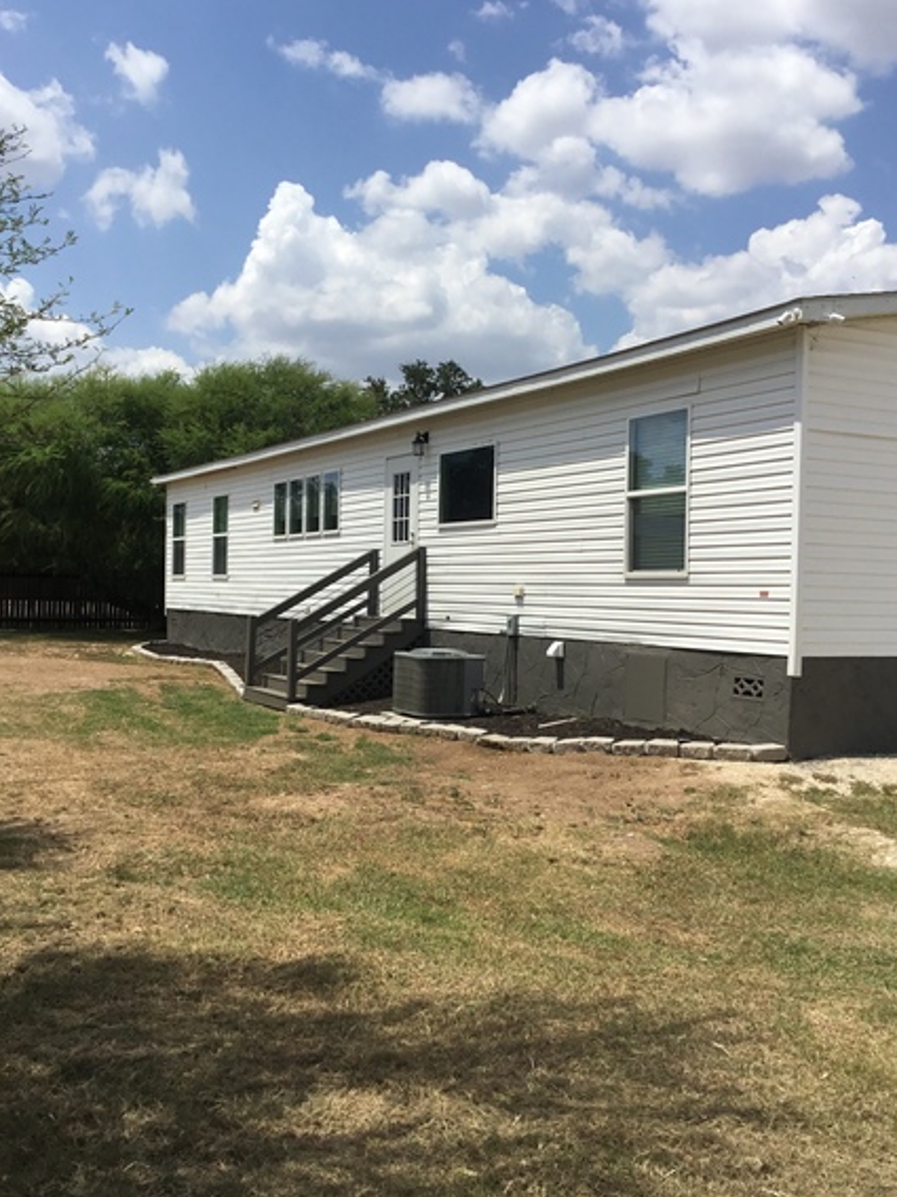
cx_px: 458
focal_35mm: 35
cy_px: 574
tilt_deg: +1.5
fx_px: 1210
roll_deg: -0.4
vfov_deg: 52.6
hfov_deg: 40.7
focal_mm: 3.3
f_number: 2.4
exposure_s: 1/2632
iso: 25
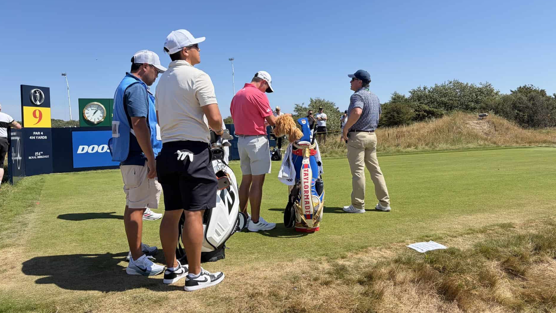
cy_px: 138
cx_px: 282
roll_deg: +1.8
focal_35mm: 29
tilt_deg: +0.6
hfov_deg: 66.1
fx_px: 428
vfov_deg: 40.1
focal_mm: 5.96
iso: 50
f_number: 1.6
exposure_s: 1/3831
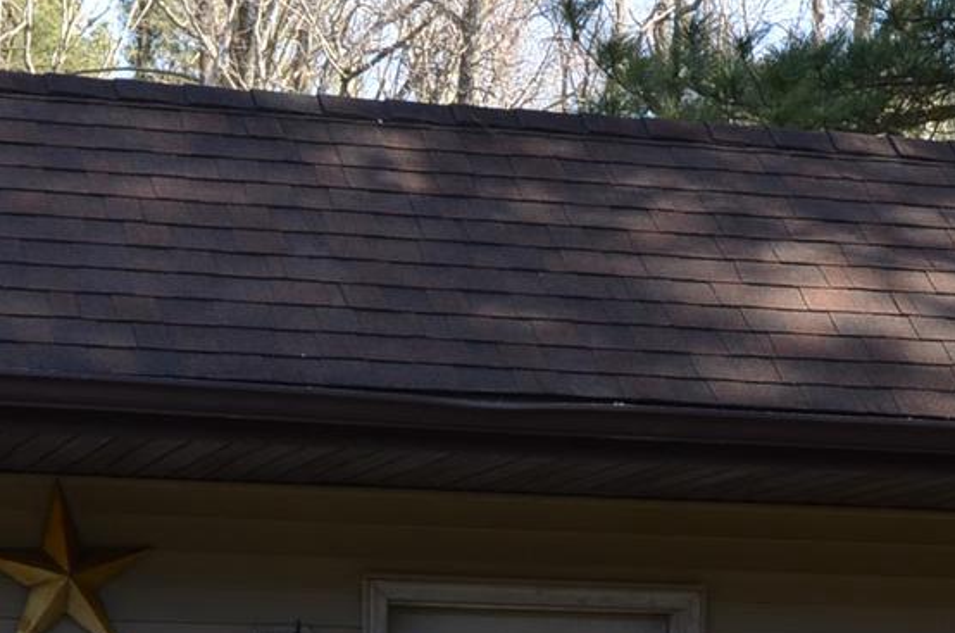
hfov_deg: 15.4
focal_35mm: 133
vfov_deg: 10.2
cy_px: 640
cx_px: 384
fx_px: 3521
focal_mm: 24
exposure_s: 1/160
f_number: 6.3
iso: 200
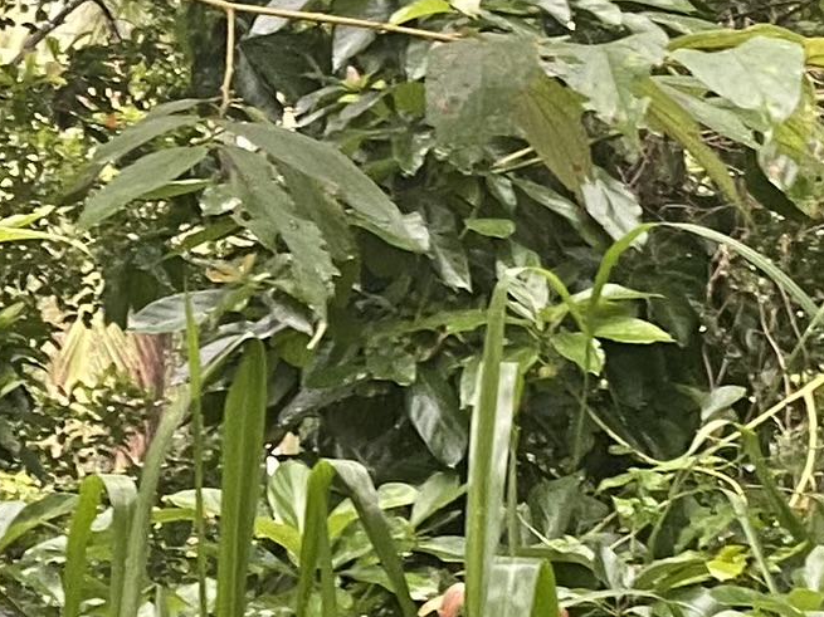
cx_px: -55
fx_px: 3808
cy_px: 24
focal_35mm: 160
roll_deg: -0.8
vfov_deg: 9.2
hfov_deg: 12.2
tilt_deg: +5.6
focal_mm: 4.25
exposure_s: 1/60
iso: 125
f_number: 1.8
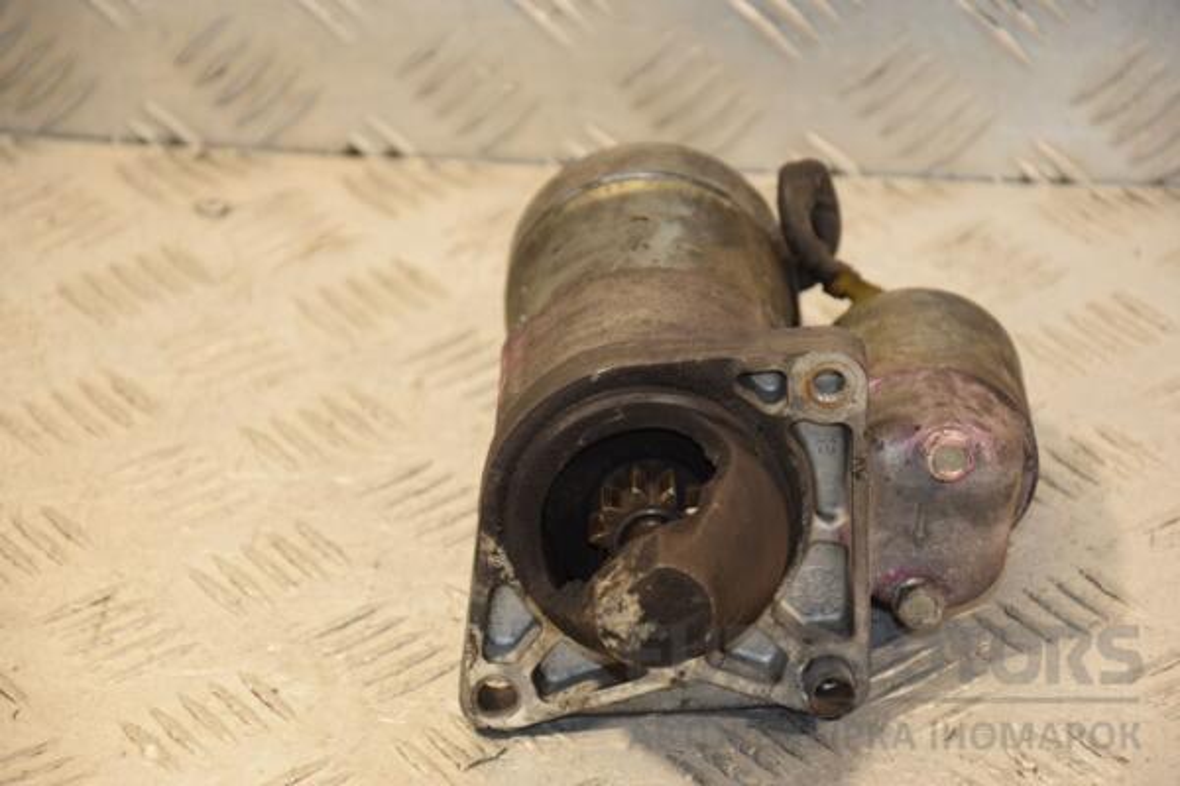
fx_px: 5162
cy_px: 393
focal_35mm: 158
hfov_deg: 13.0
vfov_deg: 8.7
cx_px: 590
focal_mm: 105
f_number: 5.6
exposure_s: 1/200
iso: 800
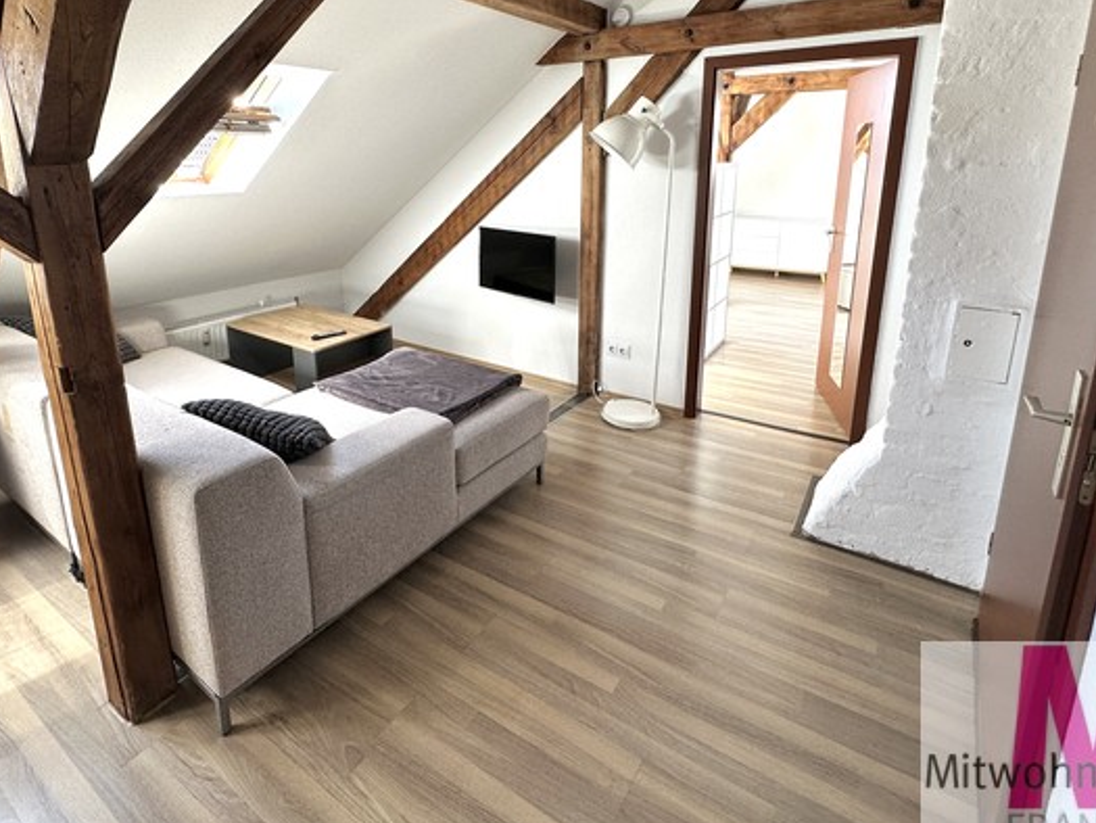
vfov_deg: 67.2
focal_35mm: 19
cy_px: 289
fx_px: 602
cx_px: 521
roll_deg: +0.2
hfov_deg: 84.6
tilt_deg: -12.2
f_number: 2.2
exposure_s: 1/100
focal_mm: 2.22
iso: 125
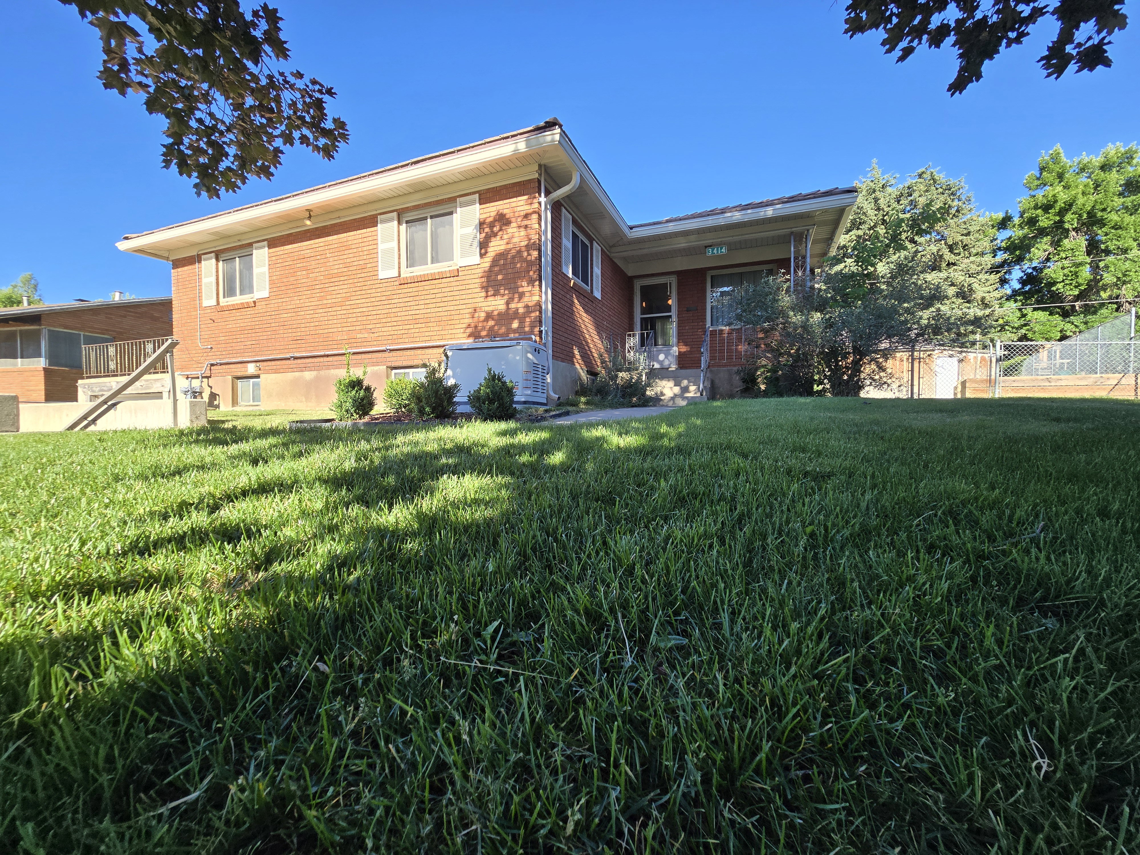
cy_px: 428
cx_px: 570
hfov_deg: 106.2
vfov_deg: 89.9
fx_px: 428
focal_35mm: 13
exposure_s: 1/586
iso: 50
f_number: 2.2
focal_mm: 2.2
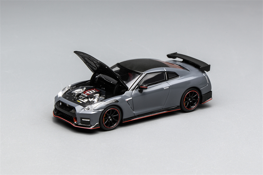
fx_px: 767
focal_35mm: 105
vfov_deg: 13.1
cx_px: 132
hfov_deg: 19.4
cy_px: 88
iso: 100
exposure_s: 1/1.67
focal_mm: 105
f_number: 20
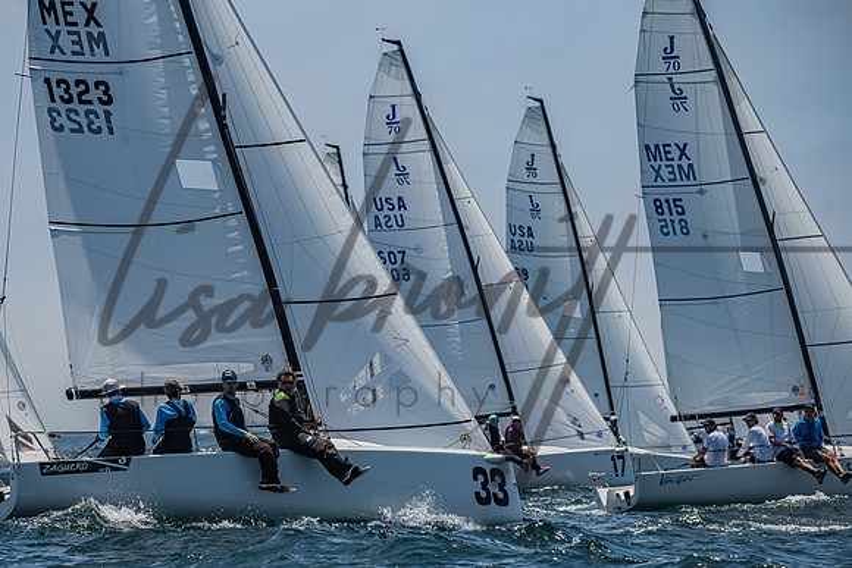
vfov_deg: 5.5
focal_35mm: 249
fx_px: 5883
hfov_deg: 8.3
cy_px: 321
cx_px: 373
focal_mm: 220
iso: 400
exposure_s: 1/3200
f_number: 6.3
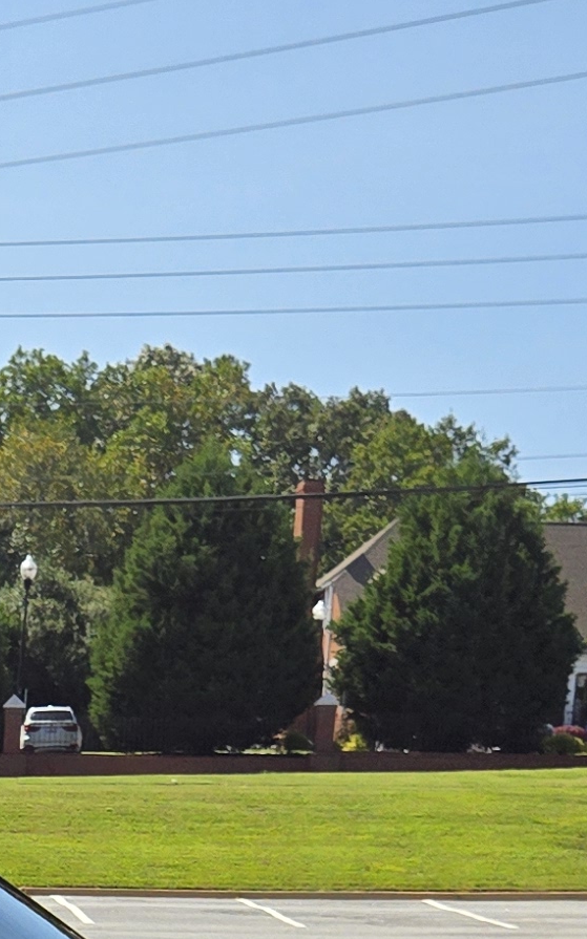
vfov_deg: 17.0
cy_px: 1486
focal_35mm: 109
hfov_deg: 11.4
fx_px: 2791
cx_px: -360
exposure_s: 1/1663
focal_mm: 5.4
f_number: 1.8
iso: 25
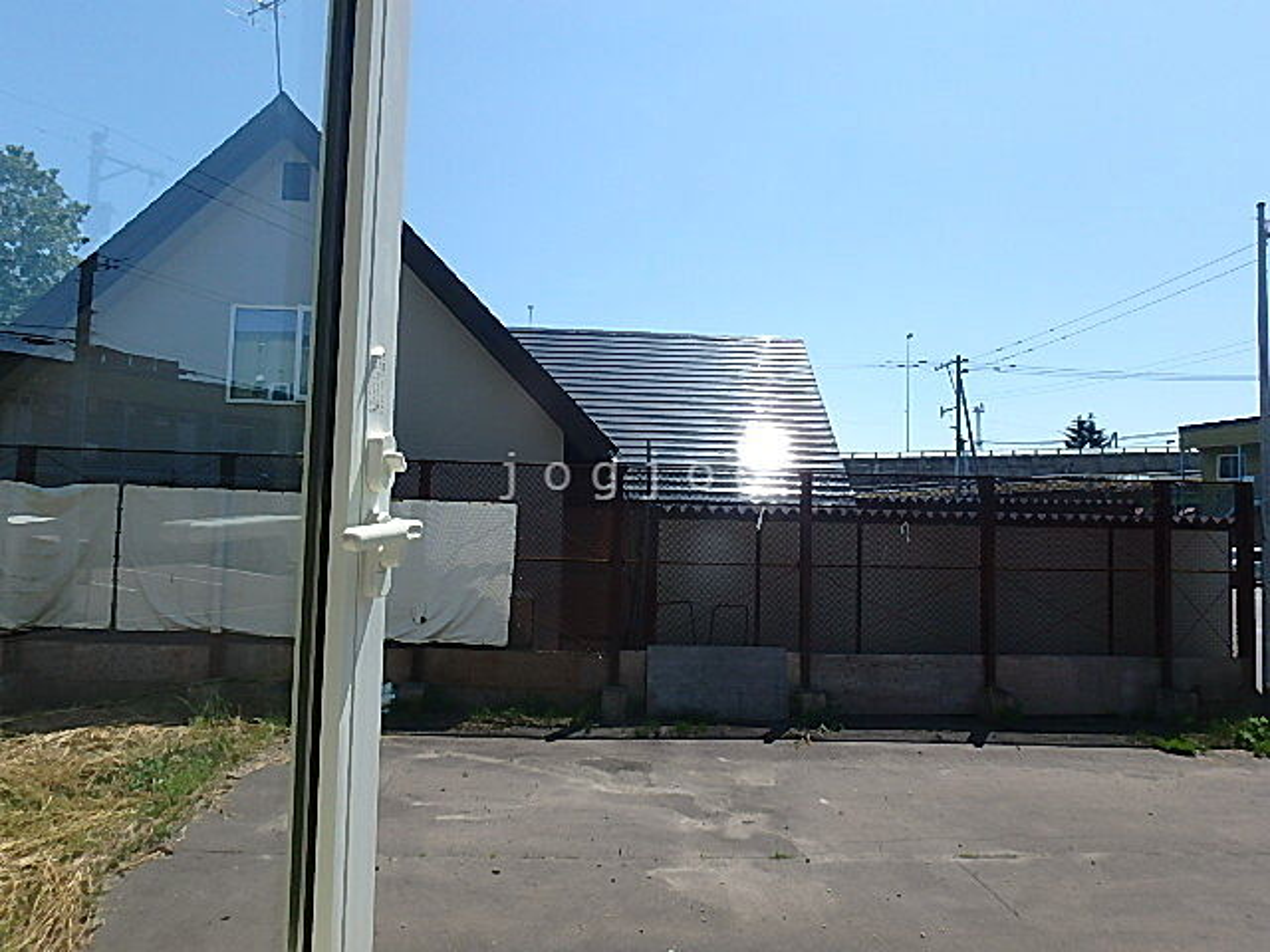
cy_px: 476
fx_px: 770
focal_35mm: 21
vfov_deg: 63.4
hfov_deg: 79.0
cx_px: 635
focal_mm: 3.7
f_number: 6
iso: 125
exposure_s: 1/400
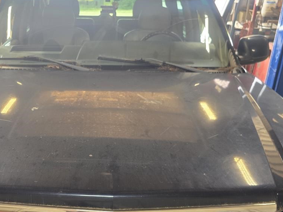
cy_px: 145
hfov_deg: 47.5
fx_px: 319
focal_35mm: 39
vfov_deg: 36.4
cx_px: 107
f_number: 1.7
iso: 160
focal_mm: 6.3
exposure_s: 1/120
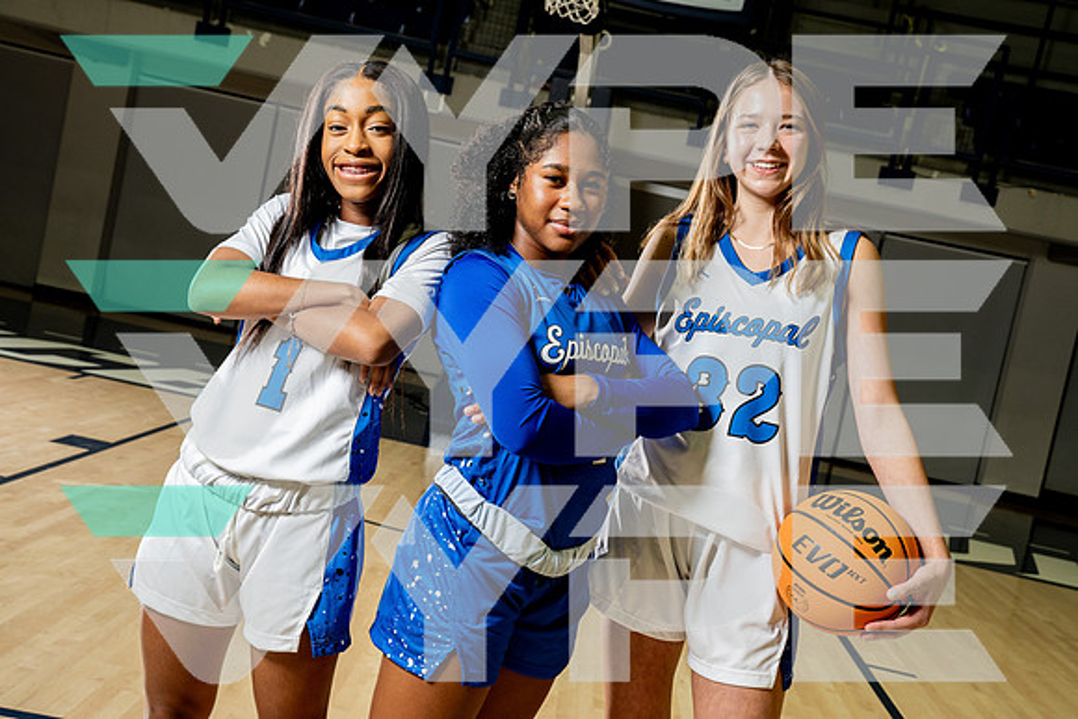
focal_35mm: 46
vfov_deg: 29.3
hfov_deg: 42.7
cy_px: 360
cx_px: 539
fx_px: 1378
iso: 640
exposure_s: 1/250
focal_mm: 46
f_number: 8
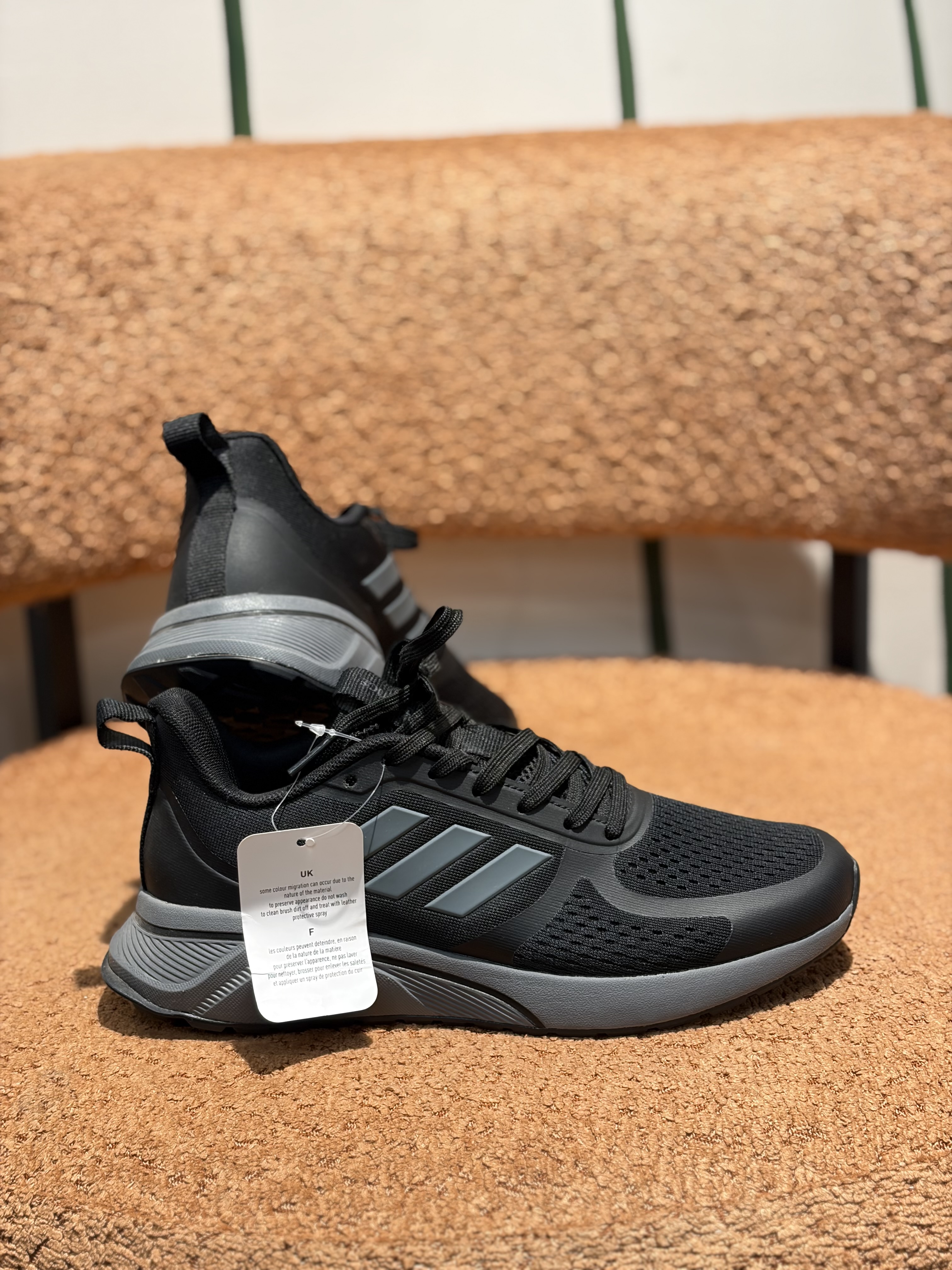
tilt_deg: -13.5
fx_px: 1907
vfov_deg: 36.8
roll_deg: +2.2
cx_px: 476
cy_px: 635
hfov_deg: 28.0
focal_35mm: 52
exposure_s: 1/50
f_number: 1.6
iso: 40
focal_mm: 5.96
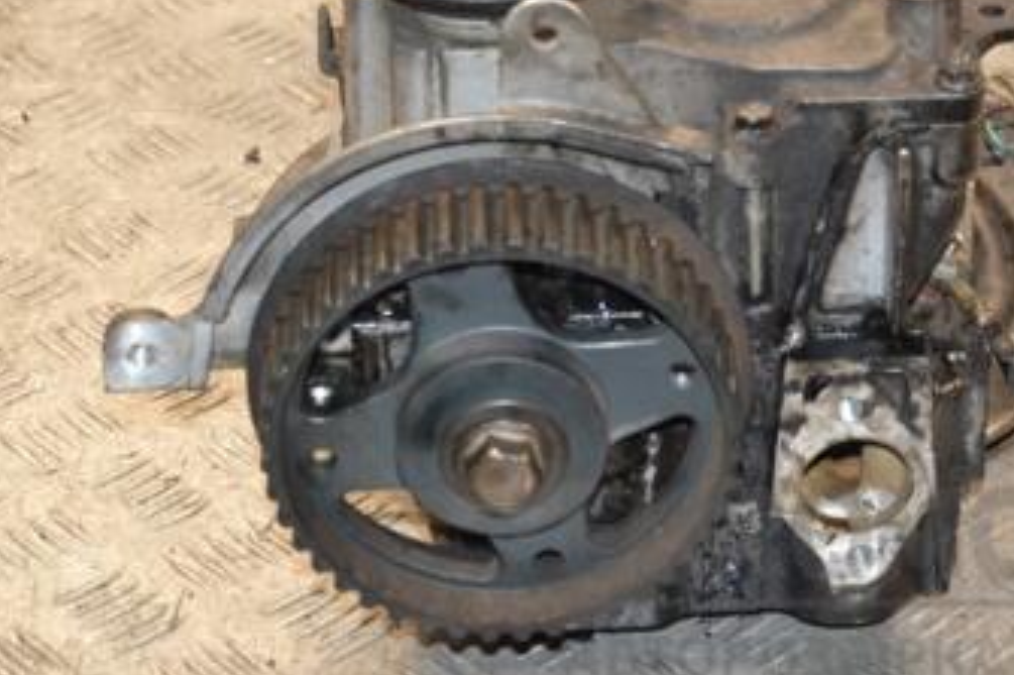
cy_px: 130
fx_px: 3632
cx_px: 505
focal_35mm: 129
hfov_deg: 15.9
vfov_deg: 10.6
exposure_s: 1/200
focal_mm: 48
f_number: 5.6
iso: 800
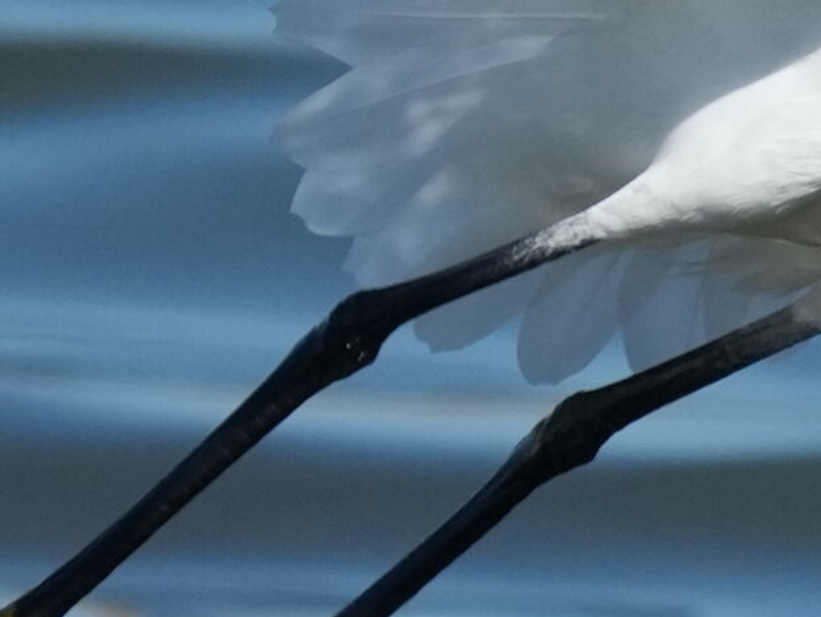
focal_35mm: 5633
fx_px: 133678
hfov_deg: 0.4
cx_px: 1272
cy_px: 539
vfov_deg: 0.3
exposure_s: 1/3200
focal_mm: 560
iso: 640
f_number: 6.3
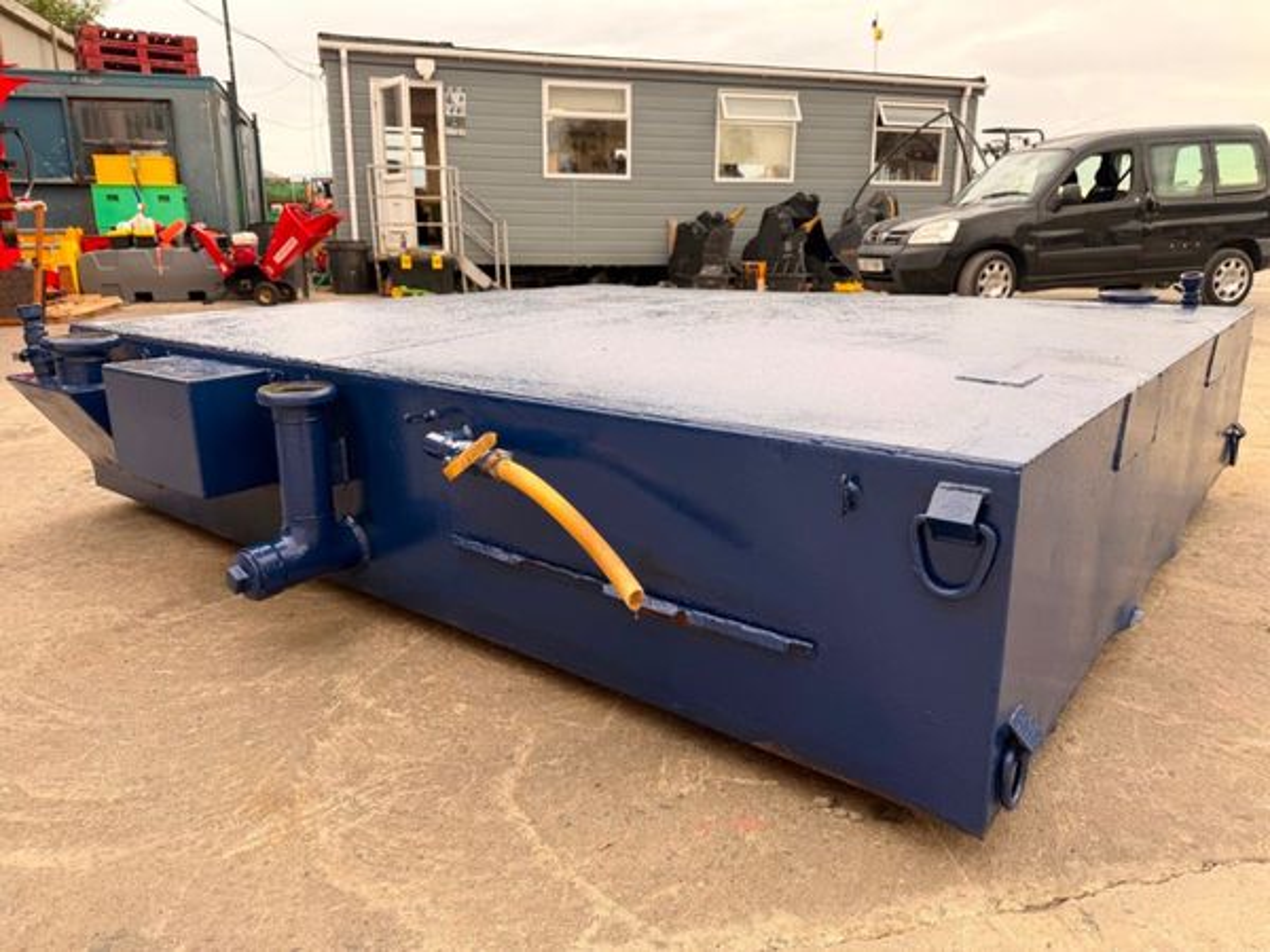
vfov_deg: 56.8
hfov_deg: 71.6
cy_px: 476
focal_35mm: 24
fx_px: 881
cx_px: 635
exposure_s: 1/470
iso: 80
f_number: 1.78
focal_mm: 6.76
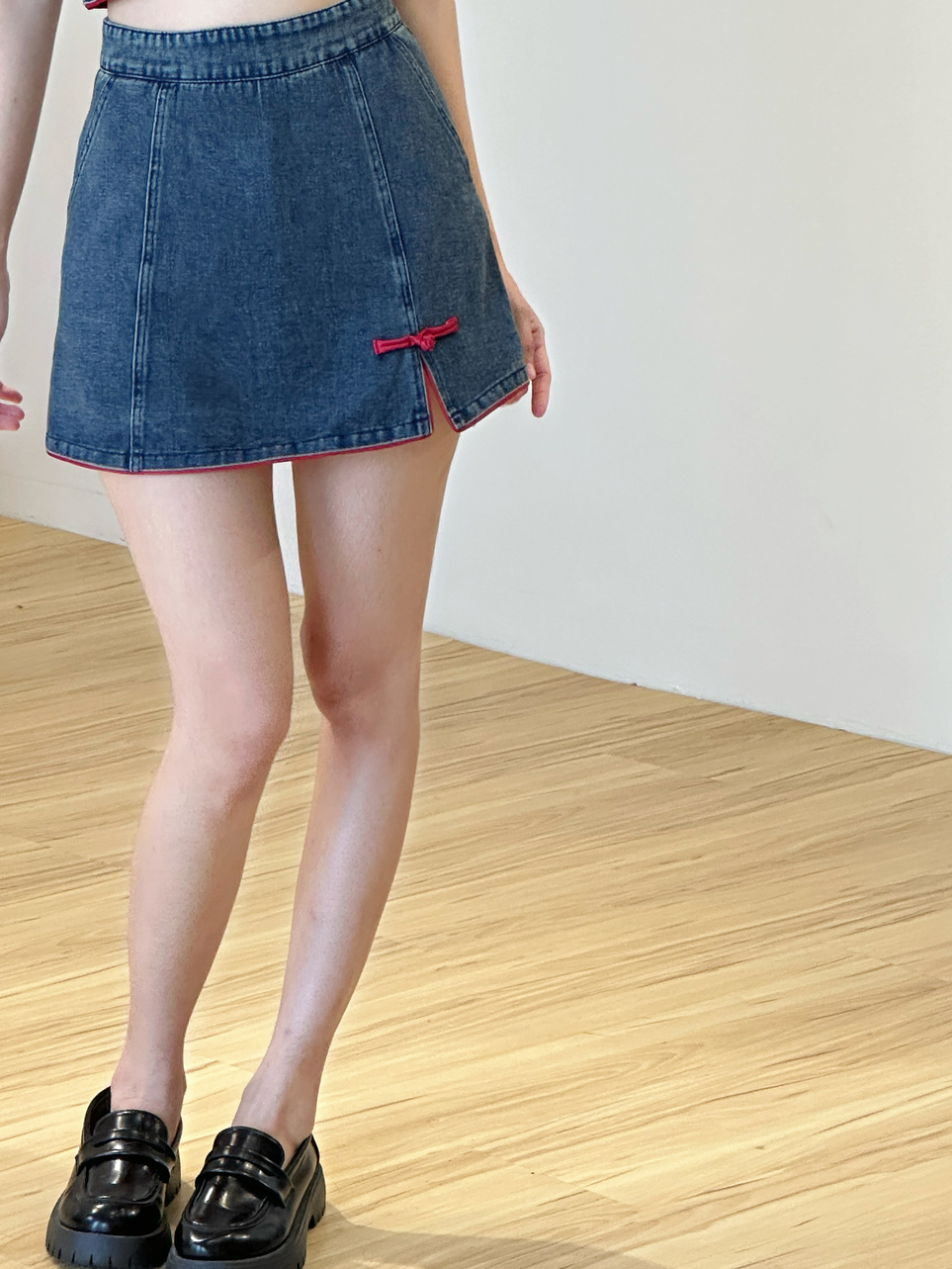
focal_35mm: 144
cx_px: 209
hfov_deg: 10.3
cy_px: 187
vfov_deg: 13.6
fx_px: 5278
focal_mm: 9
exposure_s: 1/99
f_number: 2.8
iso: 125
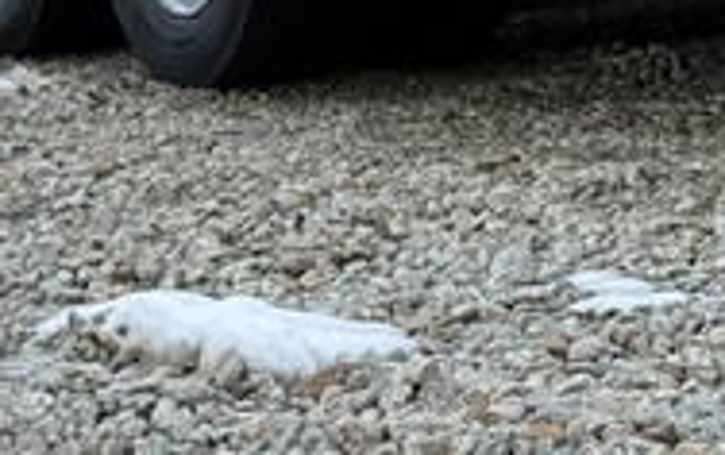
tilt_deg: -0.8
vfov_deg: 6.3
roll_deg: +2.8
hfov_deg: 10.0
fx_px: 4036
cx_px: 1051
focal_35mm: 204
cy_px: -459
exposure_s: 1/719
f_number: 1.78
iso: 64
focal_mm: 6.76
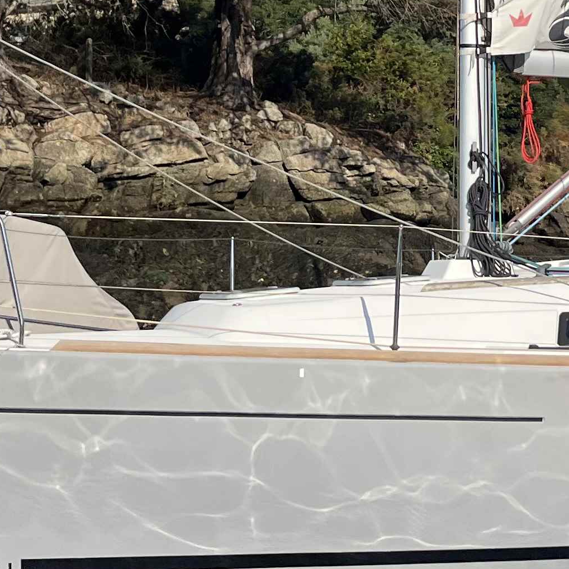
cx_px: 395
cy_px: 124
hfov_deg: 19.0
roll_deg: +0.3
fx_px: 1692
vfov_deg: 18.9
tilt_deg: +8.5
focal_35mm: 91
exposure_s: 1/5556
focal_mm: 5.1
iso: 50
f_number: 1.6
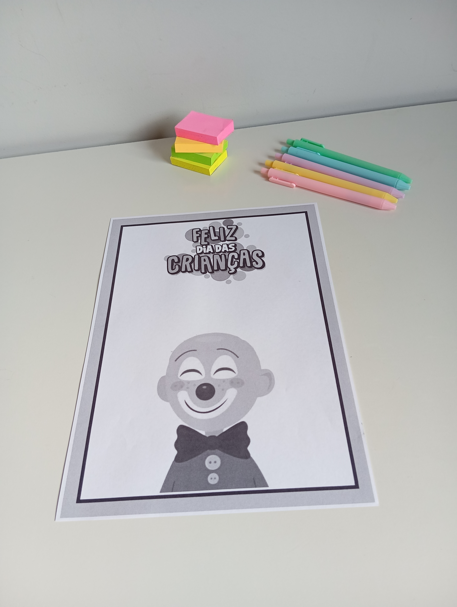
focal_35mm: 28
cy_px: 304
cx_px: 228
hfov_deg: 49.9
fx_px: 492
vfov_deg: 63.4
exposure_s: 1/120
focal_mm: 4.22
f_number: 1.8
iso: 475
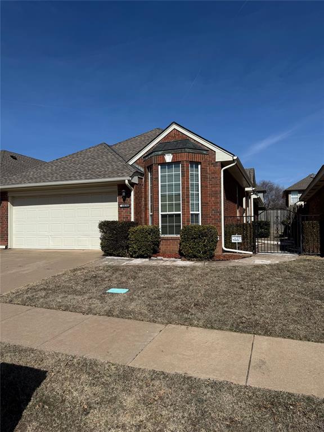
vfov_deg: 71.6
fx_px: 300
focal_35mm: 24
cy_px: 216
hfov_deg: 56.8
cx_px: 162
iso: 80
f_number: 1.78
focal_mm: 6.76
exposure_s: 1/9009
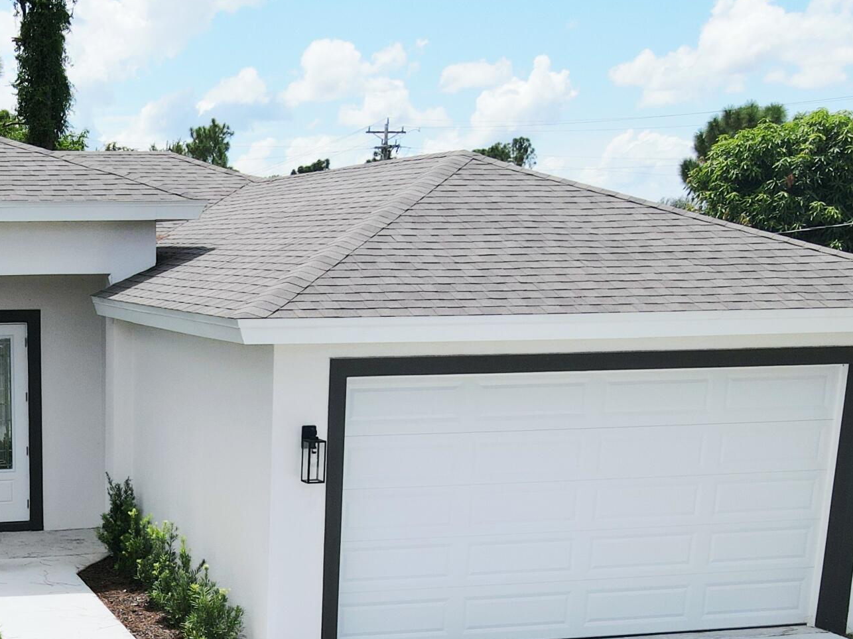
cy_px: 631
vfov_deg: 24.9
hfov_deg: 32.4
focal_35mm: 56
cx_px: 58
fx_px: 1380
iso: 100
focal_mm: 4.5
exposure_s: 1/833
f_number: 2.8
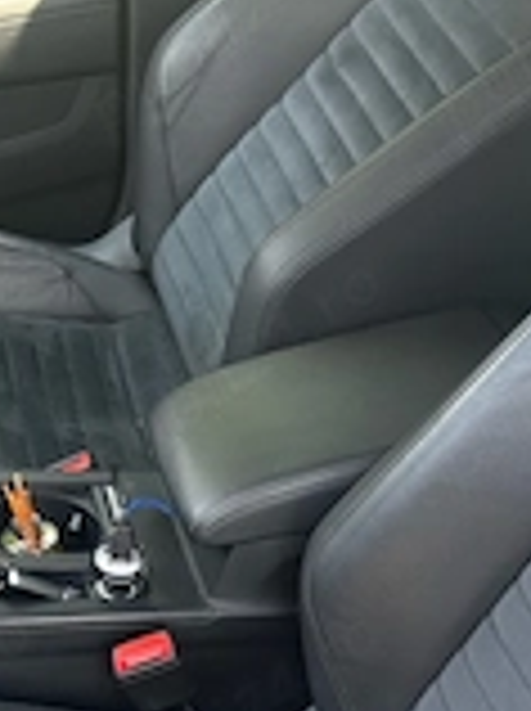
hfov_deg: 22.2
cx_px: 324
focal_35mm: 66
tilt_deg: -49.5
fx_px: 1354
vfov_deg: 27.1
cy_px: 778
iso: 64
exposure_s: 1/159
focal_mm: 5.7
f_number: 1.5
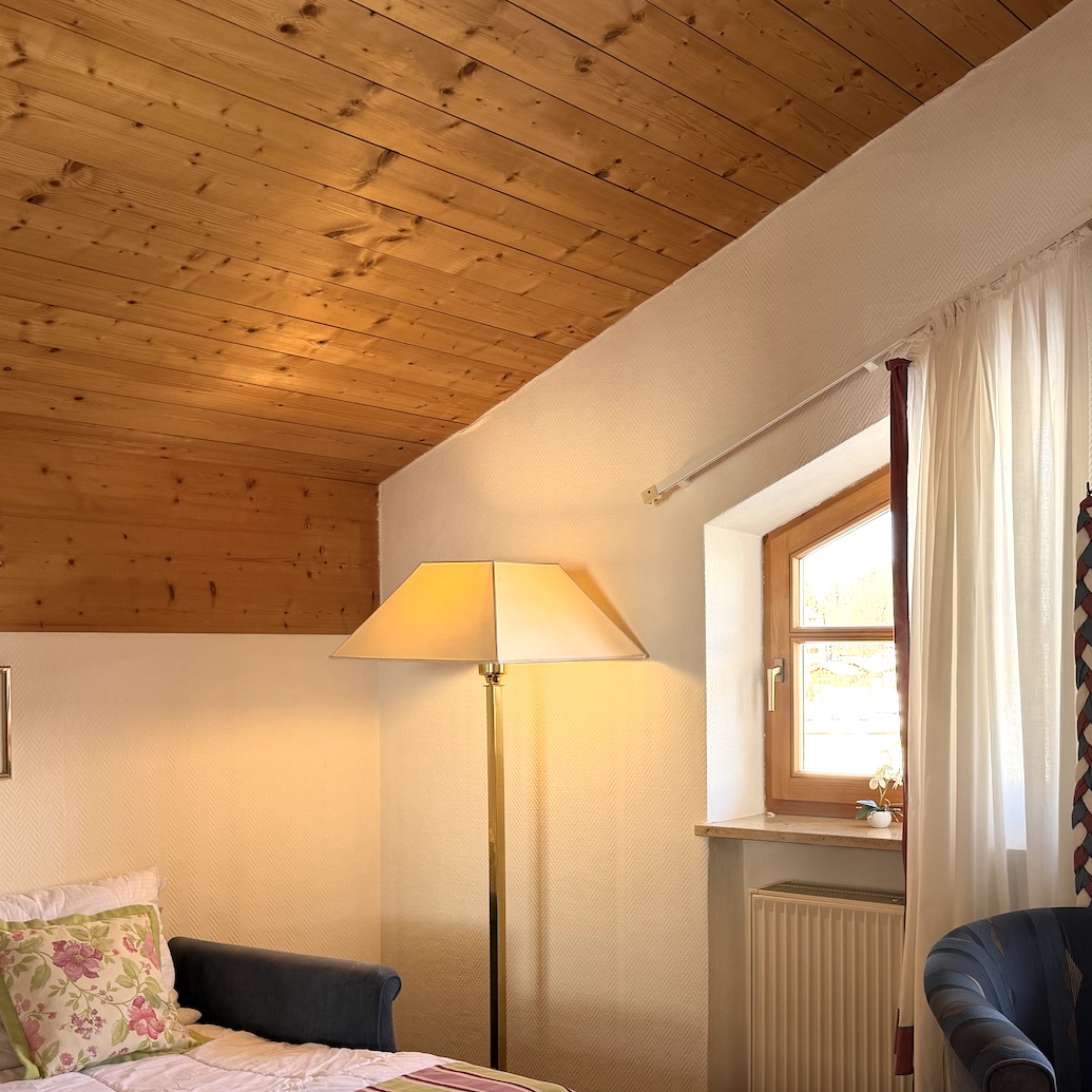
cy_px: 686
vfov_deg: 40.6
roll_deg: +0.4
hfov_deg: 39.8
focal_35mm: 41
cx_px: 823
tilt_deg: -2.0
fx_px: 1463
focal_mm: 6.76
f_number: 1.78
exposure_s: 1/100
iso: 64
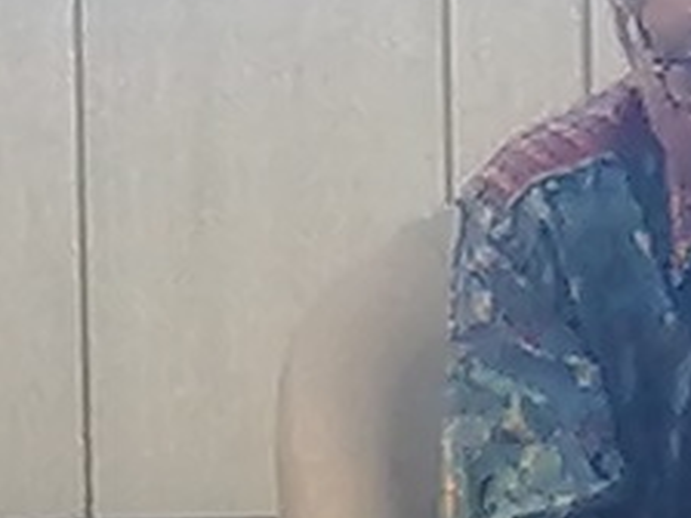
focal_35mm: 397
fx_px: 7925
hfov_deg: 5.0
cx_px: 426
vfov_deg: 3.7
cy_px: 154
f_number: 1.8
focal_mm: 3.62
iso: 125
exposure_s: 1/33.3
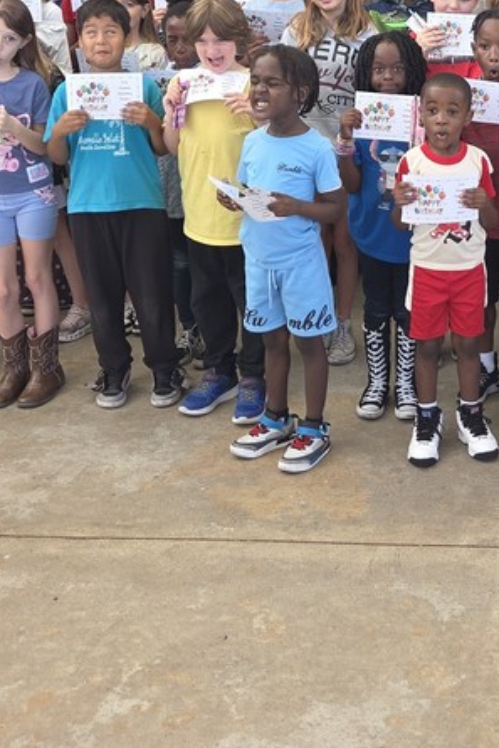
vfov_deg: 35.1
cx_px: 465
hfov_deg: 23.8
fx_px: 1143
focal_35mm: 55
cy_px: 150
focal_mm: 5.4
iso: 80
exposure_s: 1/60
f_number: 1.8
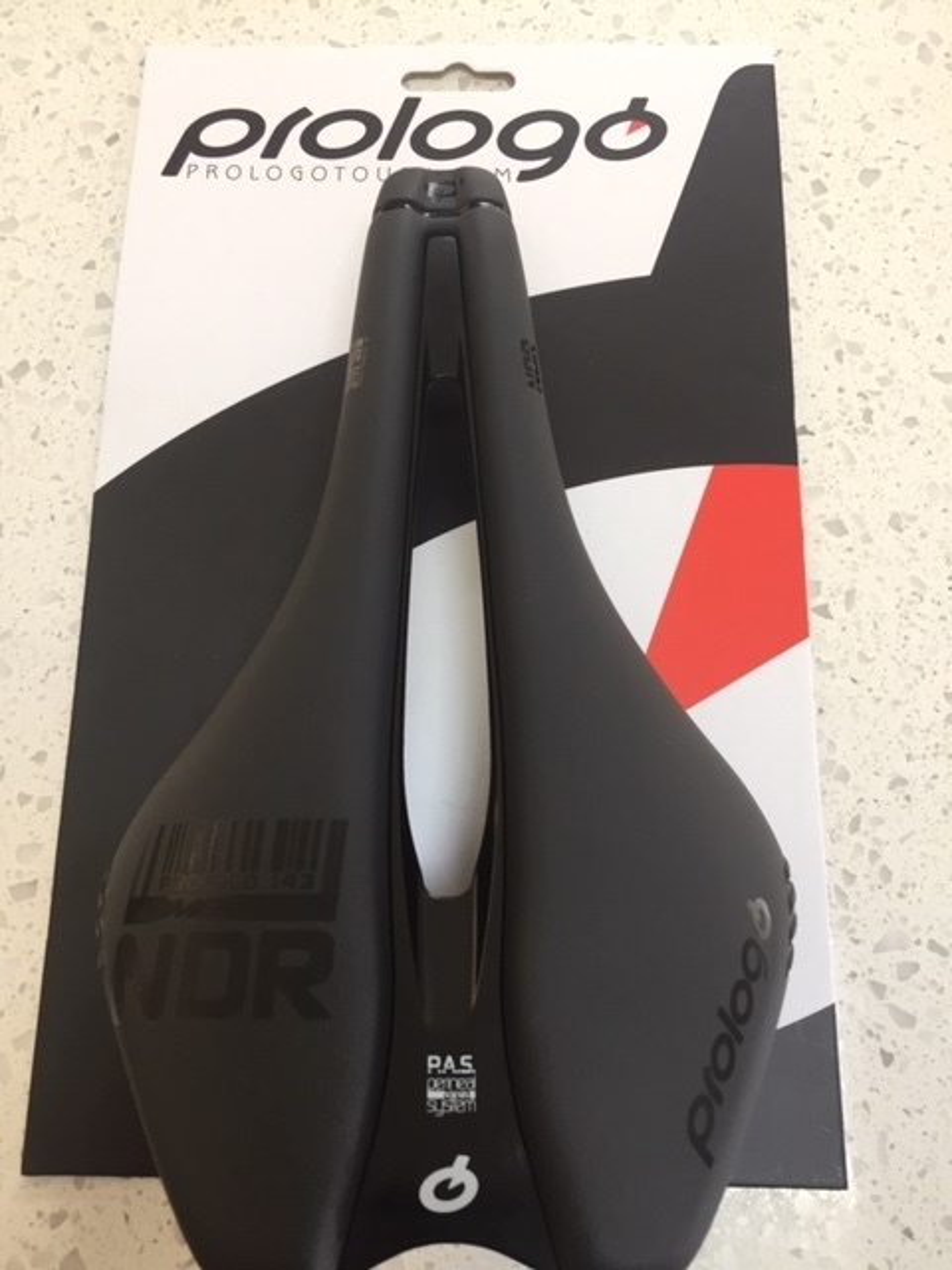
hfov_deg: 48.2
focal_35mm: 29
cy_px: 635
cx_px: 476
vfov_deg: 61.7
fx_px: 1063
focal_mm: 4.15
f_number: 2.2
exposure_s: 1/30
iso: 64
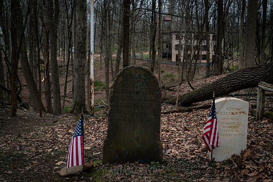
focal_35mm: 43
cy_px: 91
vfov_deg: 31.2
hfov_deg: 45.5
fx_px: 326
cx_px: 136
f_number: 7.1
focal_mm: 43
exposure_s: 1/400
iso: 250
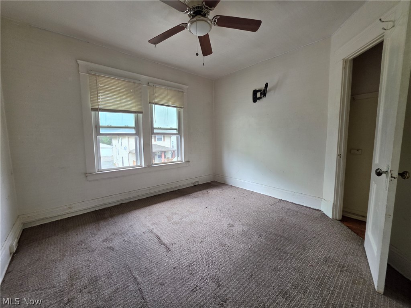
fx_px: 154
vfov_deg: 89.9
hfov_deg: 106.2
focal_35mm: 13
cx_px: 206
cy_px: 154
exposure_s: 1/120
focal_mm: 2.2
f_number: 1.9
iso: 100
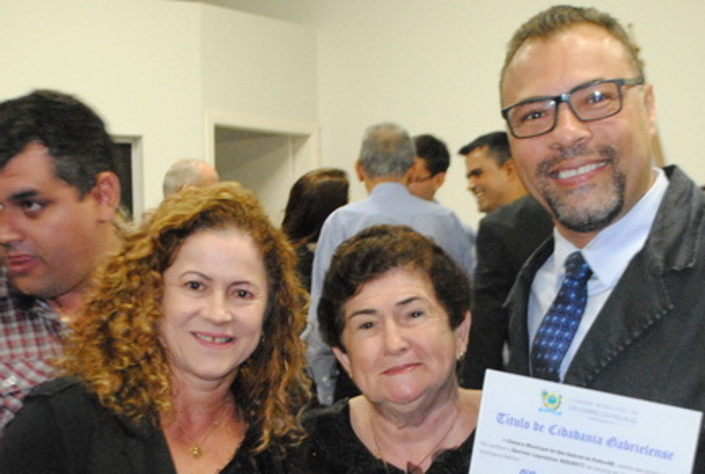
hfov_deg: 28.0
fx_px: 1413
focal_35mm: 72
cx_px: 418
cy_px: 416
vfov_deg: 18.7
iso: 1600
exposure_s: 1/40
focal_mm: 26
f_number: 4.2
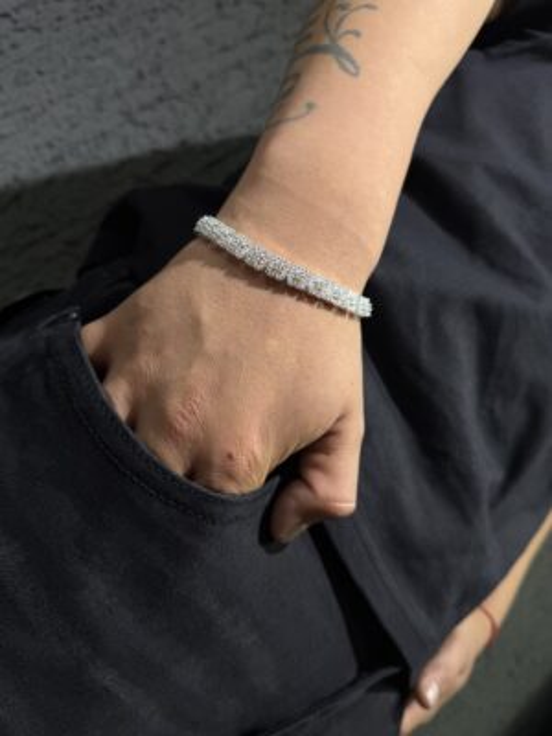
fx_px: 510
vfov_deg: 71.6
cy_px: 368
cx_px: 276
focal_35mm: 24
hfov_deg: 56.8
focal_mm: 6.76
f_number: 1.78
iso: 64
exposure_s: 1/121
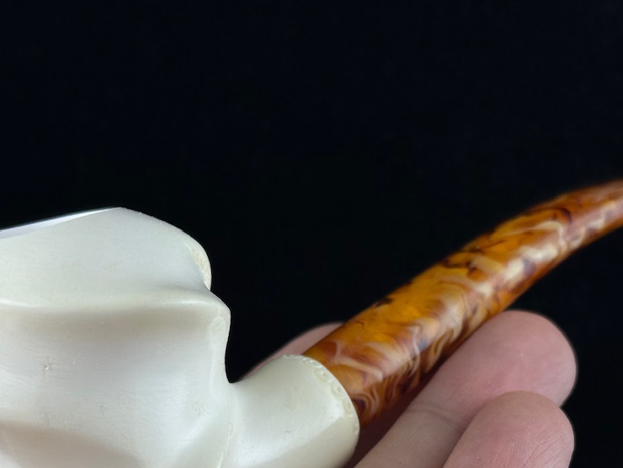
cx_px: 343
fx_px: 1494
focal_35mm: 83
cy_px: 400
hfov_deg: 23.5
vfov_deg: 17.6
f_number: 1.78
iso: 64
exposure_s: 1/729
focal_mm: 6.86
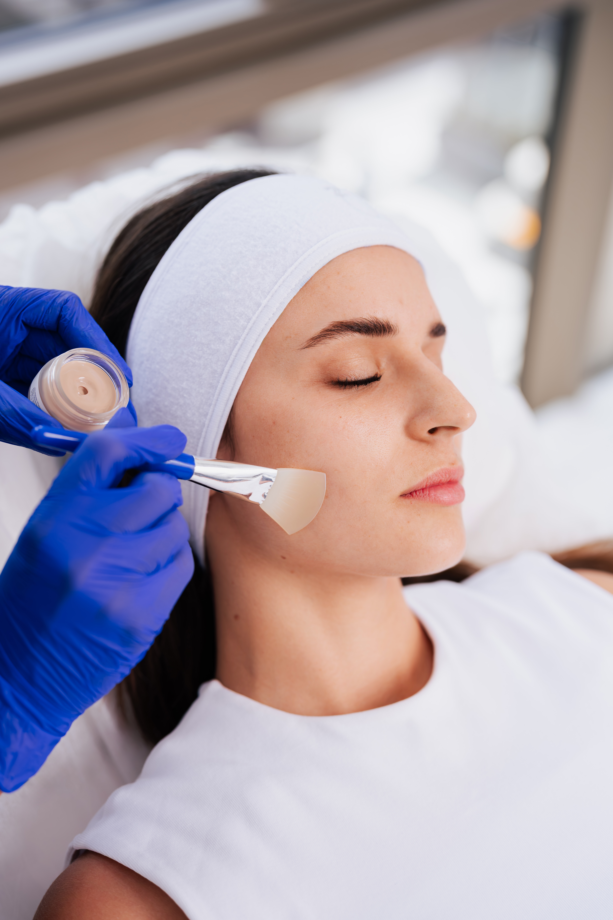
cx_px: 306
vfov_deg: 39.6
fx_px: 1277
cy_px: 460
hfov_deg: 27.0
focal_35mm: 50
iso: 125
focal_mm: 50
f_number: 2.5
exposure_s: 1/250
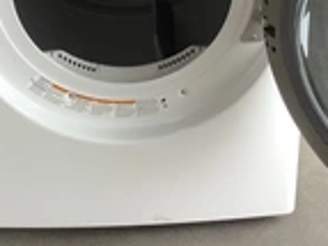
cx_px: 179
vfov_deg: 16.5
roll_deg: -0.1
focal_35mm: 87
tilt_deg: -23.6
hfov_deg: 22.5
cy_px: -16
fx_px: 824
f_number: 2.4
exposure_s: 1/120
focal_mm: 3.3
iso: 32
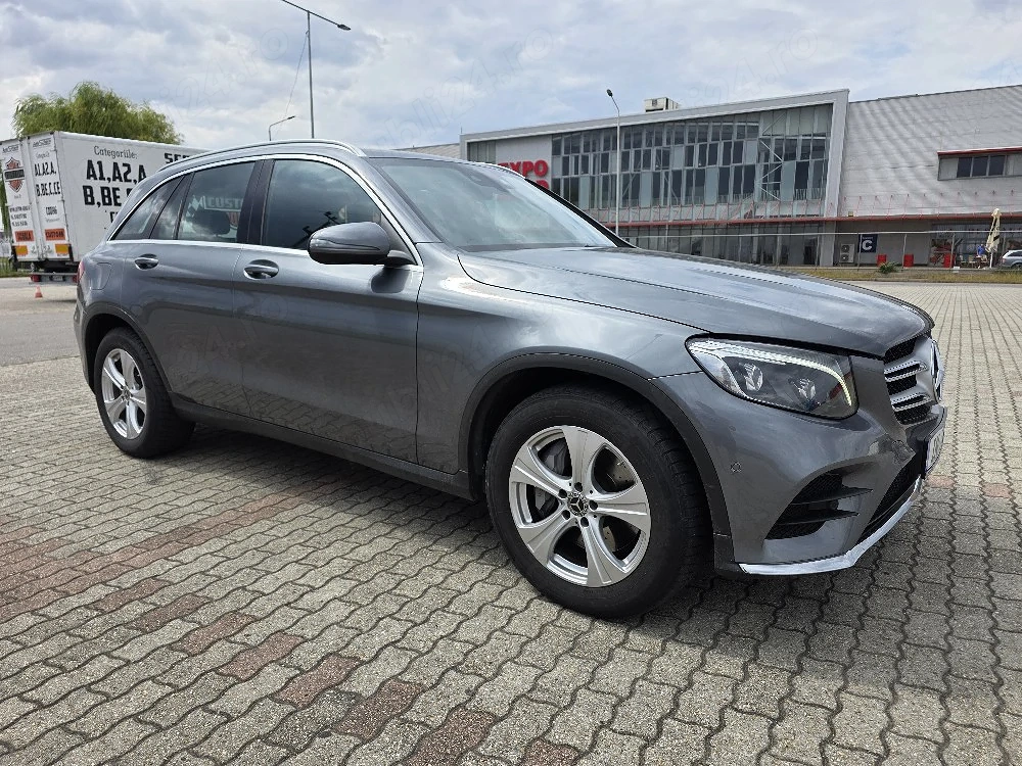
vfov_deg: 58.9
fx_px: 679
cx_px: 511
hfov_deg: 73.9
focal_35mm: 23
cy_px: 383
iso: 80
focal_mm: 6.3
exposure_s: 1/5000
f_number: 1.7
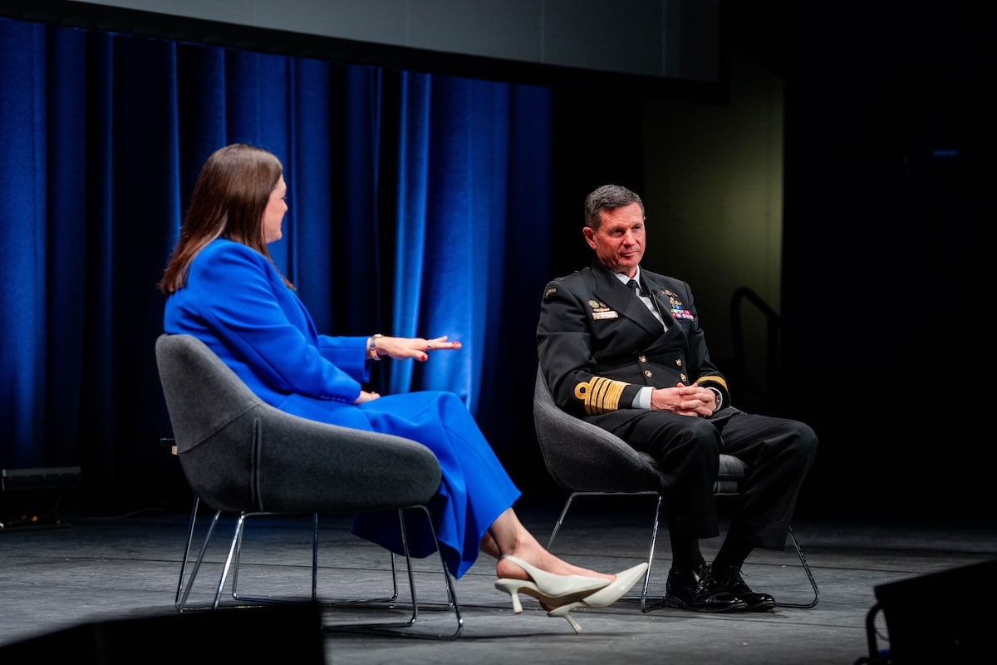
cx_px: 498
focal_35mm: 139
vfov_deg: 9.9
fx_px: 3849
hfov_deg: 14.8
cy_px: 332
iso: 2500
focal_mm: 139
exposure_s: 1/250
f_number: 4
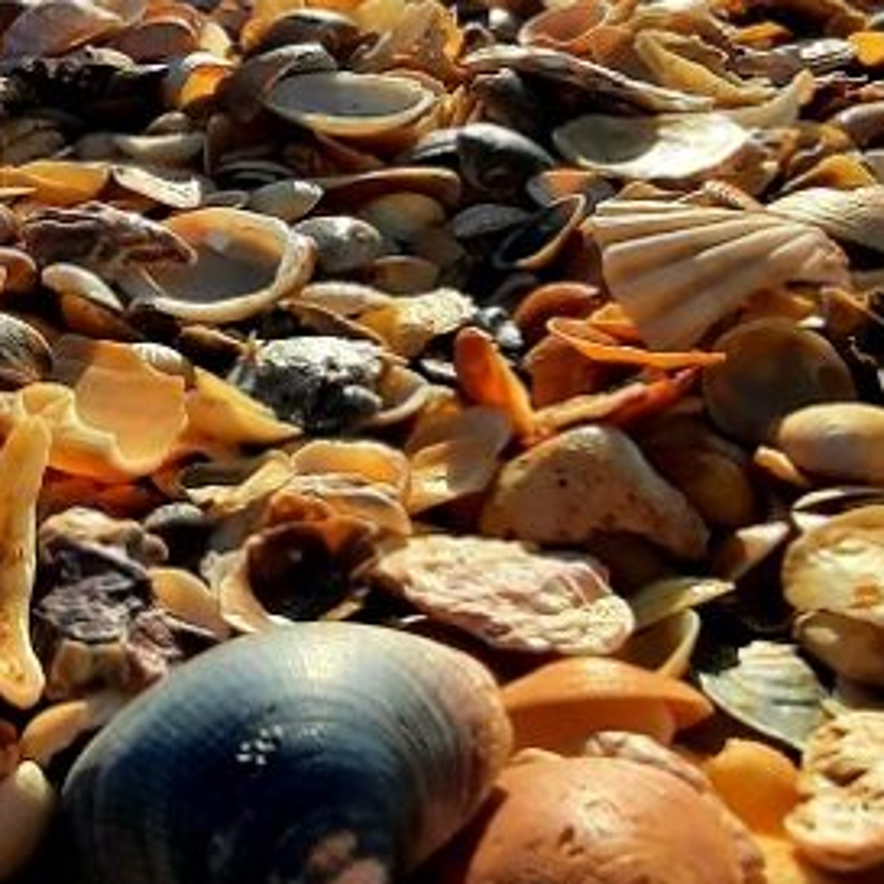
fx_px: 1242
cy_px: 206
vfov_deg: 38.0
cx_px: 172
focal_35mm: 43
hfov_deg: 37.7
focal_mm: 1.74
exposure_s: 1/5000
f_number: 2.2
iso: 40
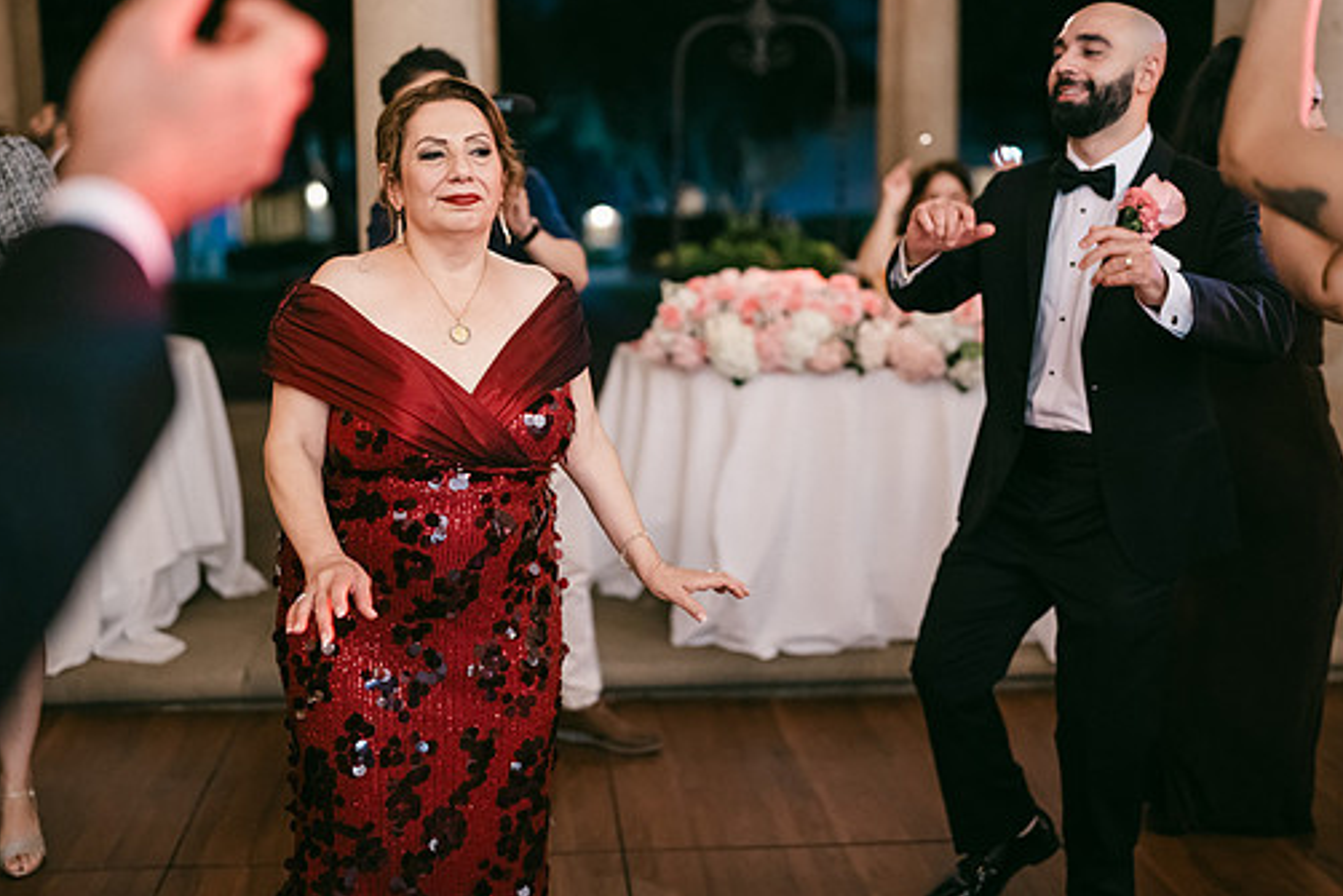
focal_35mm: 42
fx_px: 1567
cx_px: 626
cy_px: 411
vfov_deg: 31.9
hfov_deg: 46.4
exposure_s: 1/125
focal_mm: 35
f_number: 1.2
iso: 3200
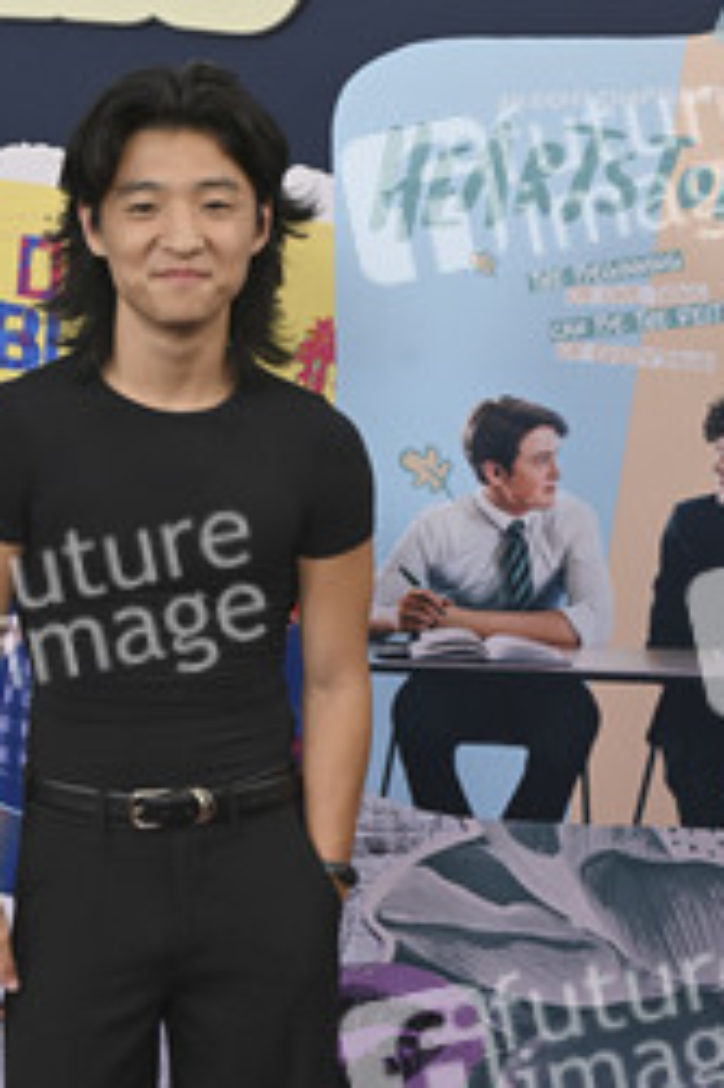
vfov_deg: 29.6
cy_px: 832
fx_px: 2024
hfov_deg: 20.1
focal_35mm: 67
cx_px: 169
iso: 800
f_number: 6.3
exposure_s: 1/250
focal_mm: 42
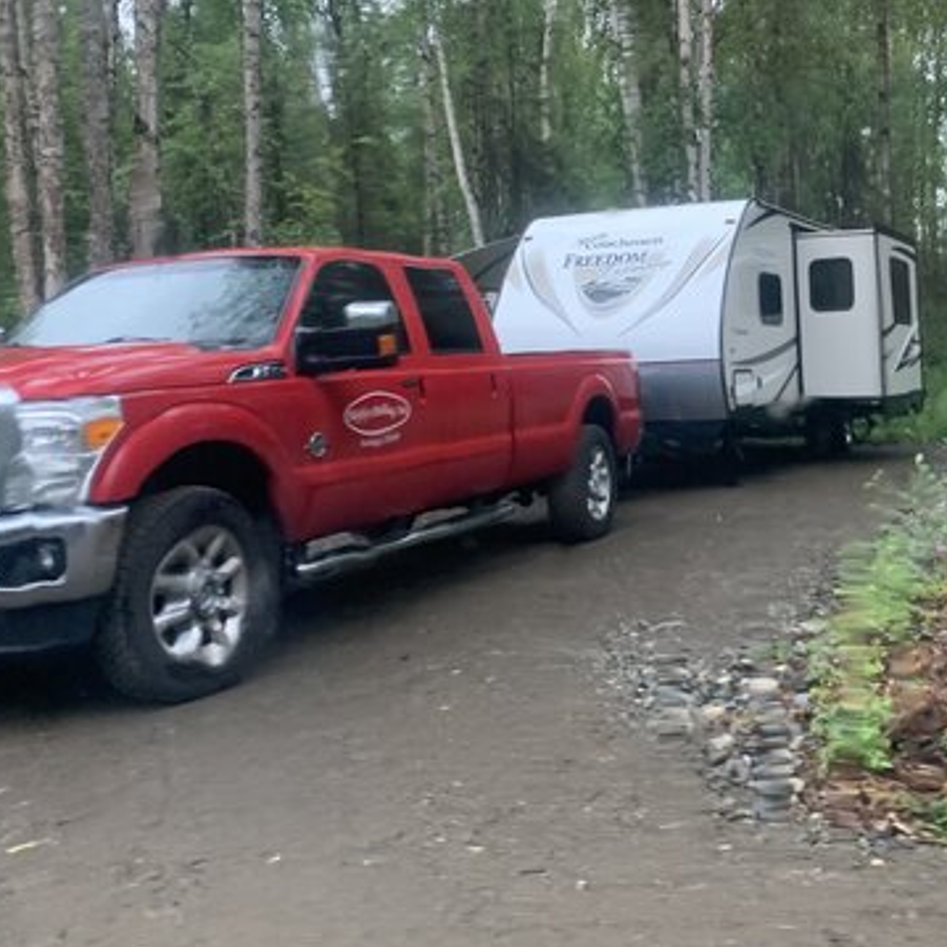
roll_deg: +4.8
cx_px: 638
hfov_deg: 40.4
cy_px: 338
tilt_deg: +7.9
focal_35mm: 41
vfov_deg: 40.5
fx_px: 1269
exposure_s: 1/60
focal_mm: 4.25
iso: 200
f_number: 1.8
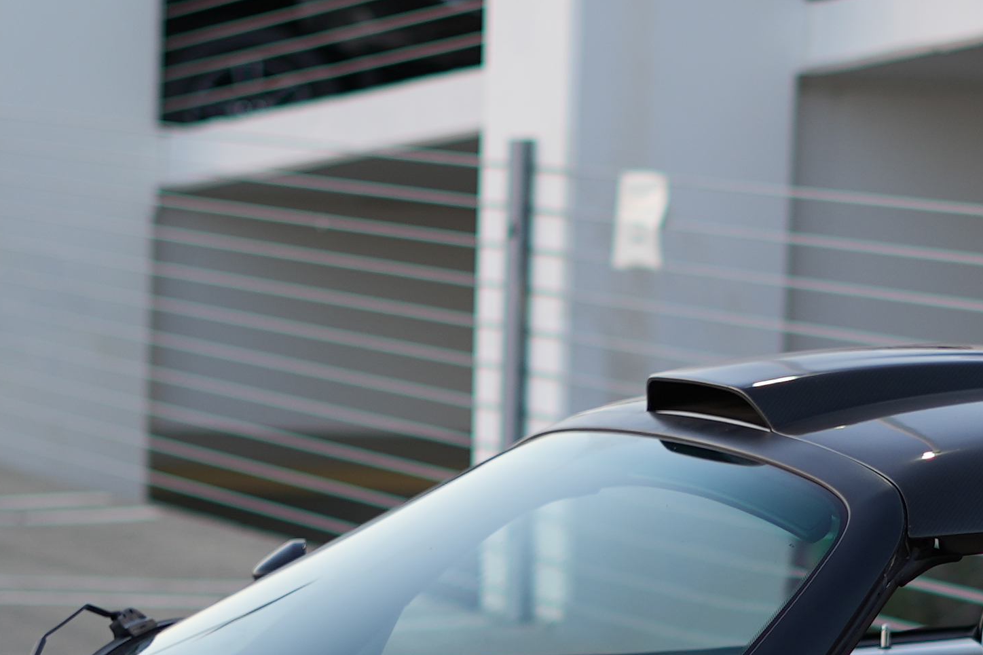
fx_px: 6607
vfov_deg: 5.7
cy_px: 780
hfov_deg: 8.5
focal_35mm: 242
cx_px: 980
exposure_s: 1/160
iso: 100
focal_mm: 50
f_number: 1.8
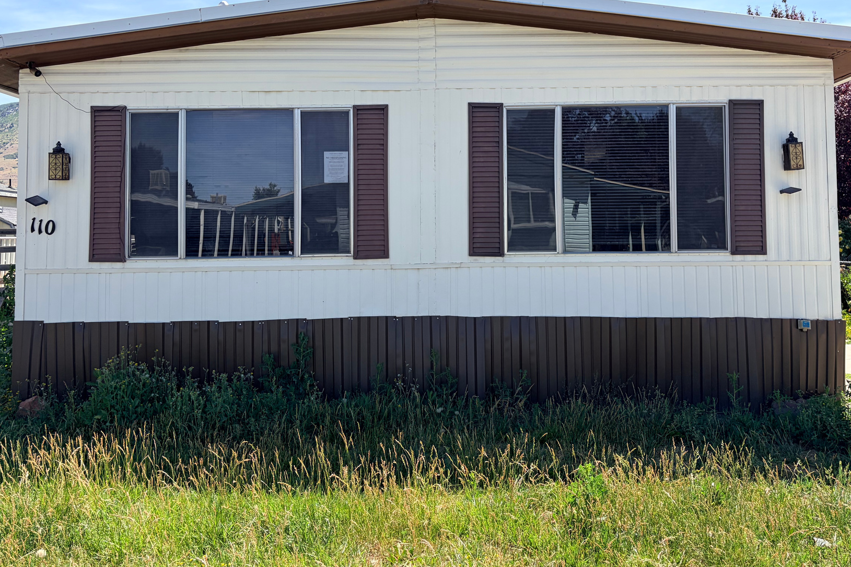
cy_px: 193
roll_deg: +1.5
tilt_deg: +3.9
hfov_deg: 55.8
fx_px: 804
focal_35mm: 34
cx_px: 437
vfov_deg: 38.5
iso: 50
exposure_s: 1/2208
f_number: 1.6
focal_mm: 5.96
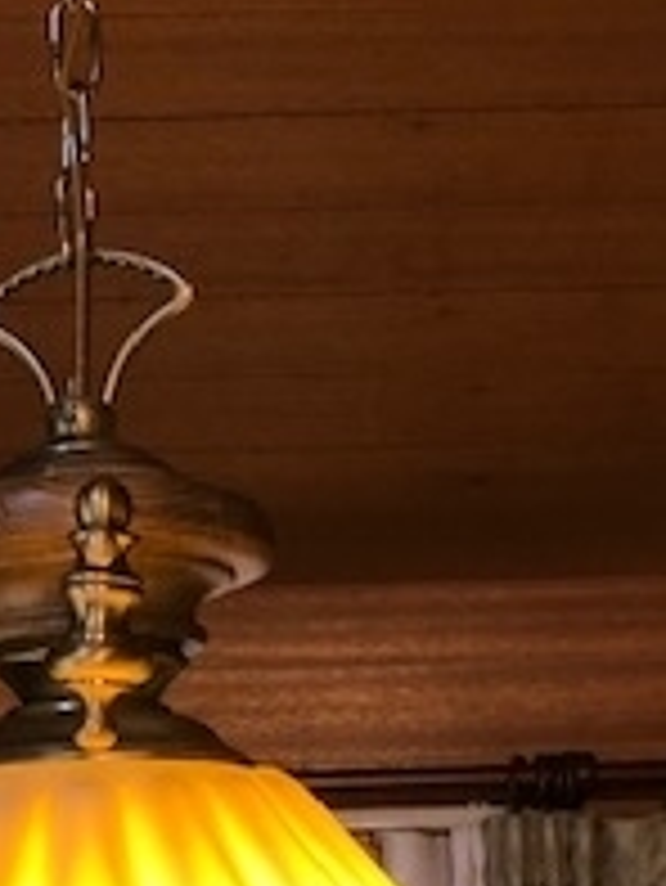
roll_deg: +0.9
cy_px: 1003
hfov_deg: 16.1
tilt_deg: +2.4
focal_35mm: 91
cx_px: 135
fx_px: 2332
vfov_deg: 20.4
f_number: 1.8
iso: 50
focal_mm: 4
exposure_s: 1/17
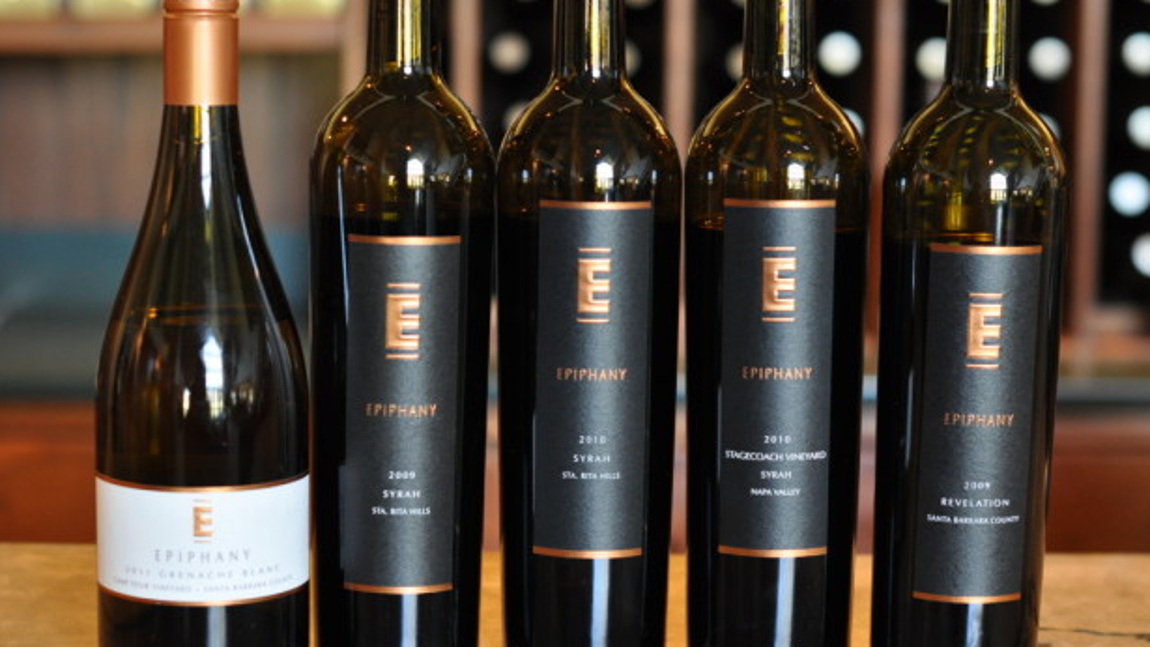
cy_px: 360
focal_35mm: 79
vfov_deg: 15.3
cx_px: 576
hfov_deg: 26.8
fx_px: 2409
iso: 800
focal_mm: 50
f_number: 2.8
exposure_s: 1/30
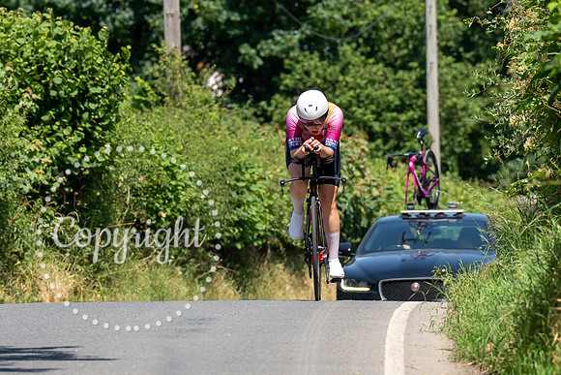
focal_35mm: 489
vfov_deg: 2.8
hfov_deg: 4.2
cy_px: 214
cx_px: 313
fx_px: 7615
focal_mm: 194
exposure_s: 1/1000
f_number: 5
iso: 250
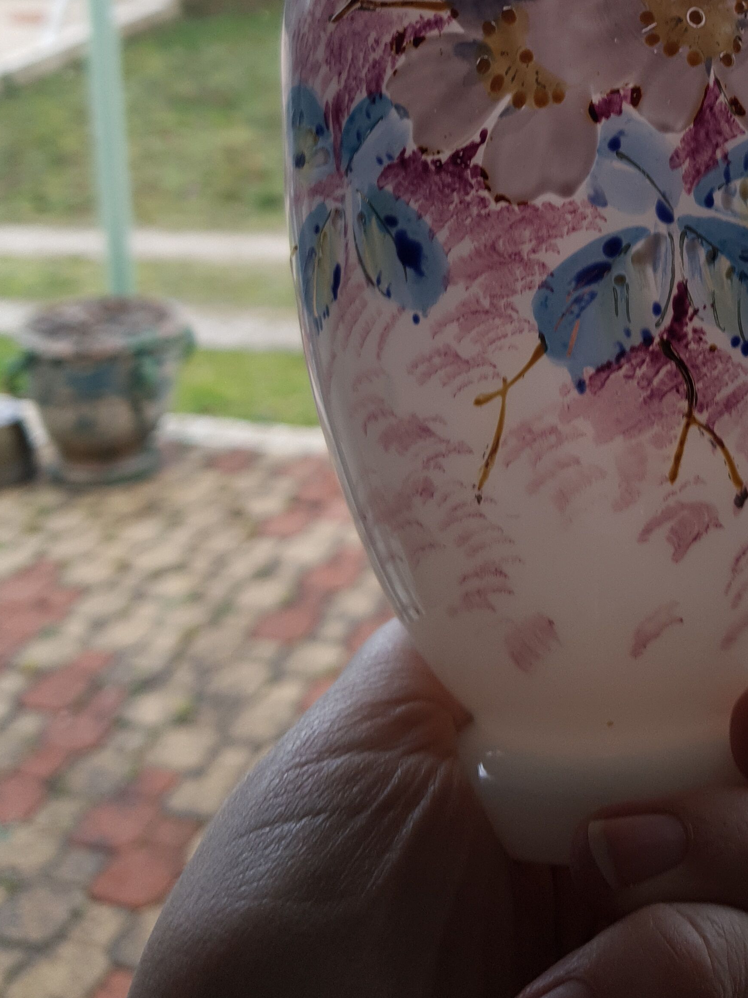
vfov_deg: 40.4
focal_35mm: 45
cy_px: 204
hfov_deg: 31.0
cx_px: 638
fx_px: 1297
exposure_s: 1/25
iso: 50
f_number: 1.7
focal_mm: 4.32
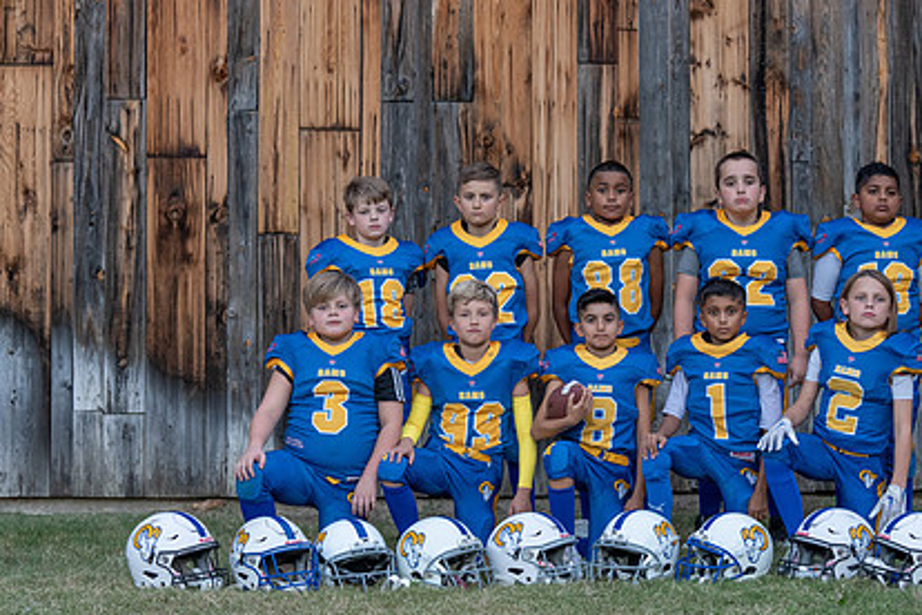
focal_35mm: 98
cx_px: 557
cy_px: 340
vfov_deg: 14.0
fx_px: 2510
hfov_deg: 20.8
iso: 1250
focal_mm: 70
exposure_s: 1/320
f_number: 3.5
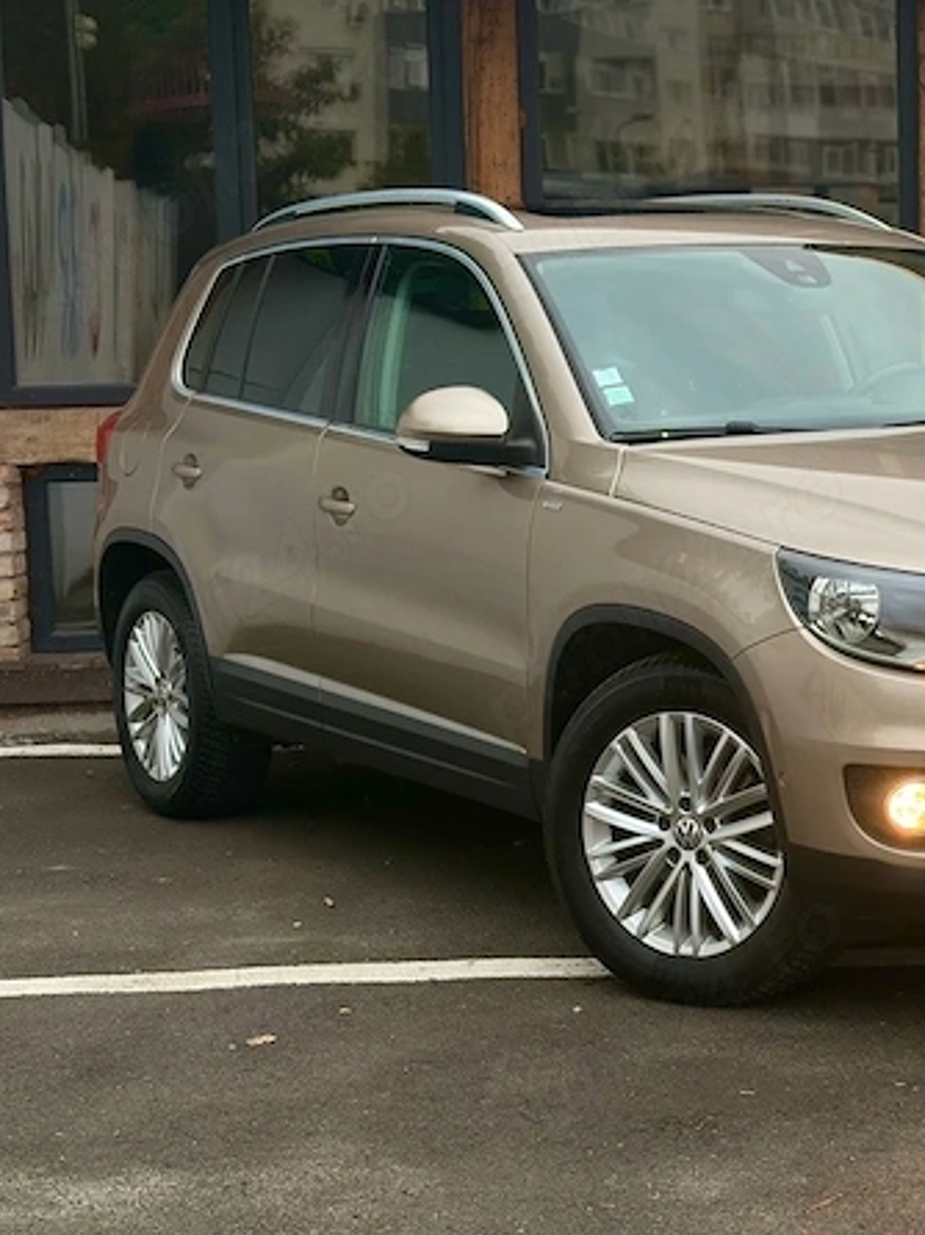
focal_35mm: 70
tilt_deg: -6.5
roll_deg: +1.1
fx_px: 2496
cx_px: 773
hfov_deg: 20.7
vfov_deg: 27.8
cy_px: 615
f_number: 1.6
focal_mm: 5.96
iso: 50
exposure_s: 1/116
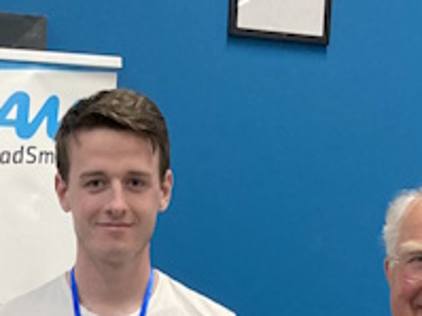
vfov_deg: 13.8
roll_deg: -0.9
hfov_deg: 19.3
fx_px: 1231
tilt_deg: -5.8
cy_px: 457
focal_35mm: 101
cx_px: 92
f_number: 1.8
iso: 200
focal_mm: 3.99
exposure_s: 1/50
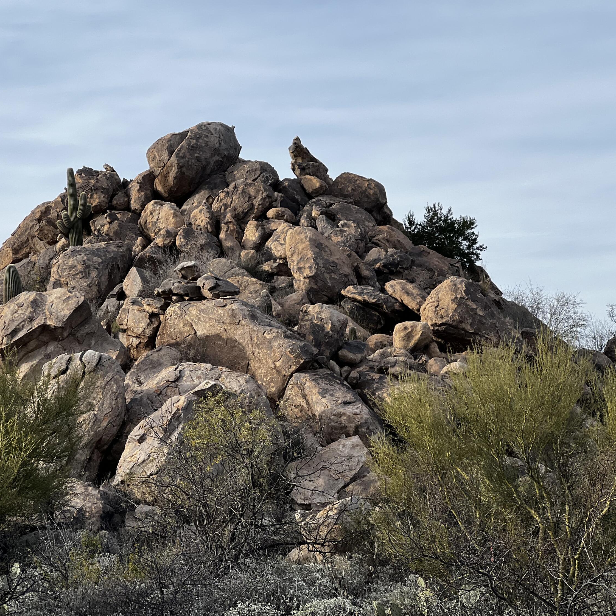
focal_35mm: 91
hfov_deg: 19.1
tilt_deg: +8.7
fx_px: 1832
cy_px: 309
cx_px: 239
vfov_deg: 19.1
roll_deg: +2.5
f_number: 2.8
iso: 32
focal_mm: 9
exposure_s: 1/579
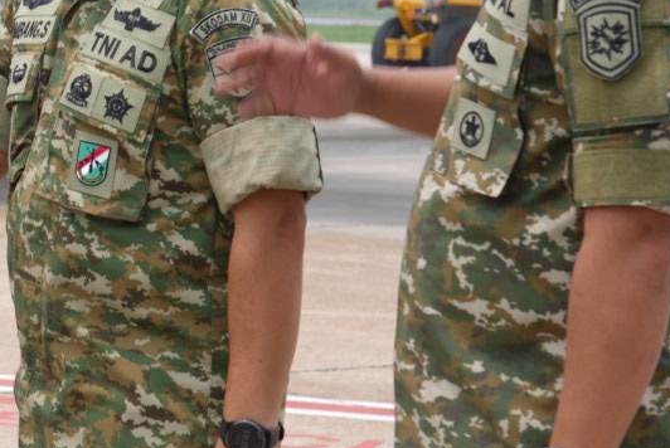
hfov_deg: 11.8
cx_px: -181
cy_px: 64
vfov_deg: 8.1
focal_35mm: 170
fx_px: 3167
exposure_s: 1/250
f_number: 7.1
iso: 80
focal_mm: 56
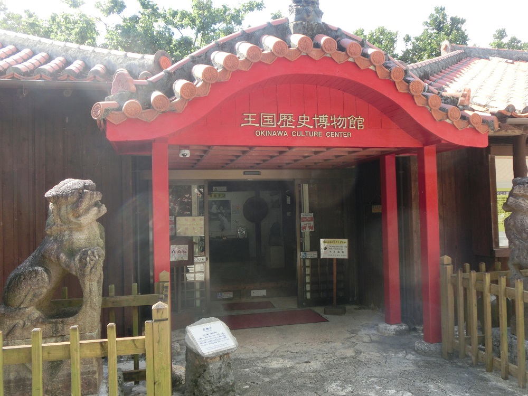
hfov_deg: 60.0
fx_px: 458
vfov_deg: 46.8
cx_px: 264
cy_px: 198
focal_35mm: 30
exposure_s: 1/200
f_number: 3.5
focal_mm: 5.36
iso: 80
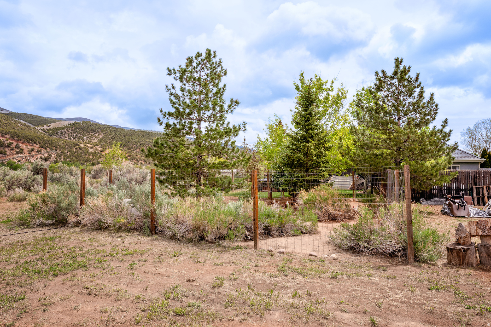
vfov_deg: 58.3
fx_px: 293
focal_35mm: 22
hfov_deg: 79.9
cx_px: 246
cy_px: 164
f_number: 8
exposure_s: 1/1250
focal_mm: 21.5
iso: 400
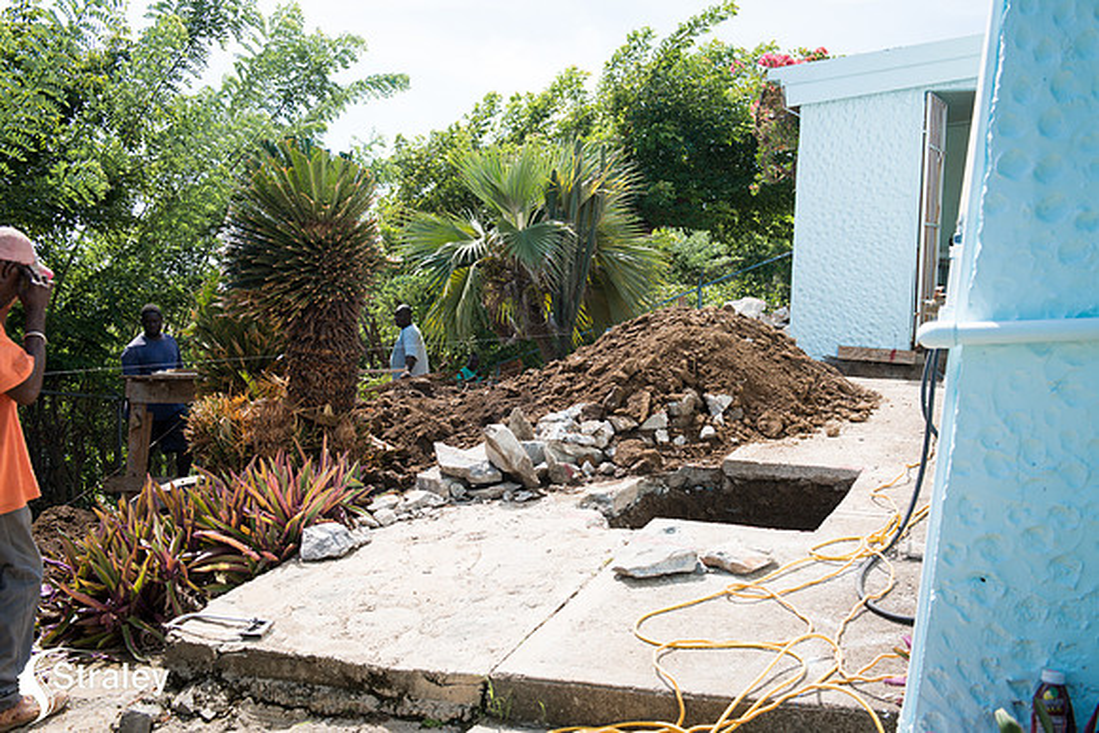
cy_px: 366
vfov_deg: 35.1
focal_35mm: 38
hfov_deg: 50.7
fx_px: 1160
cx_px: 550
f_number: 6.3
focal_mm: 38
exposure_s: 1/125
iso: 64
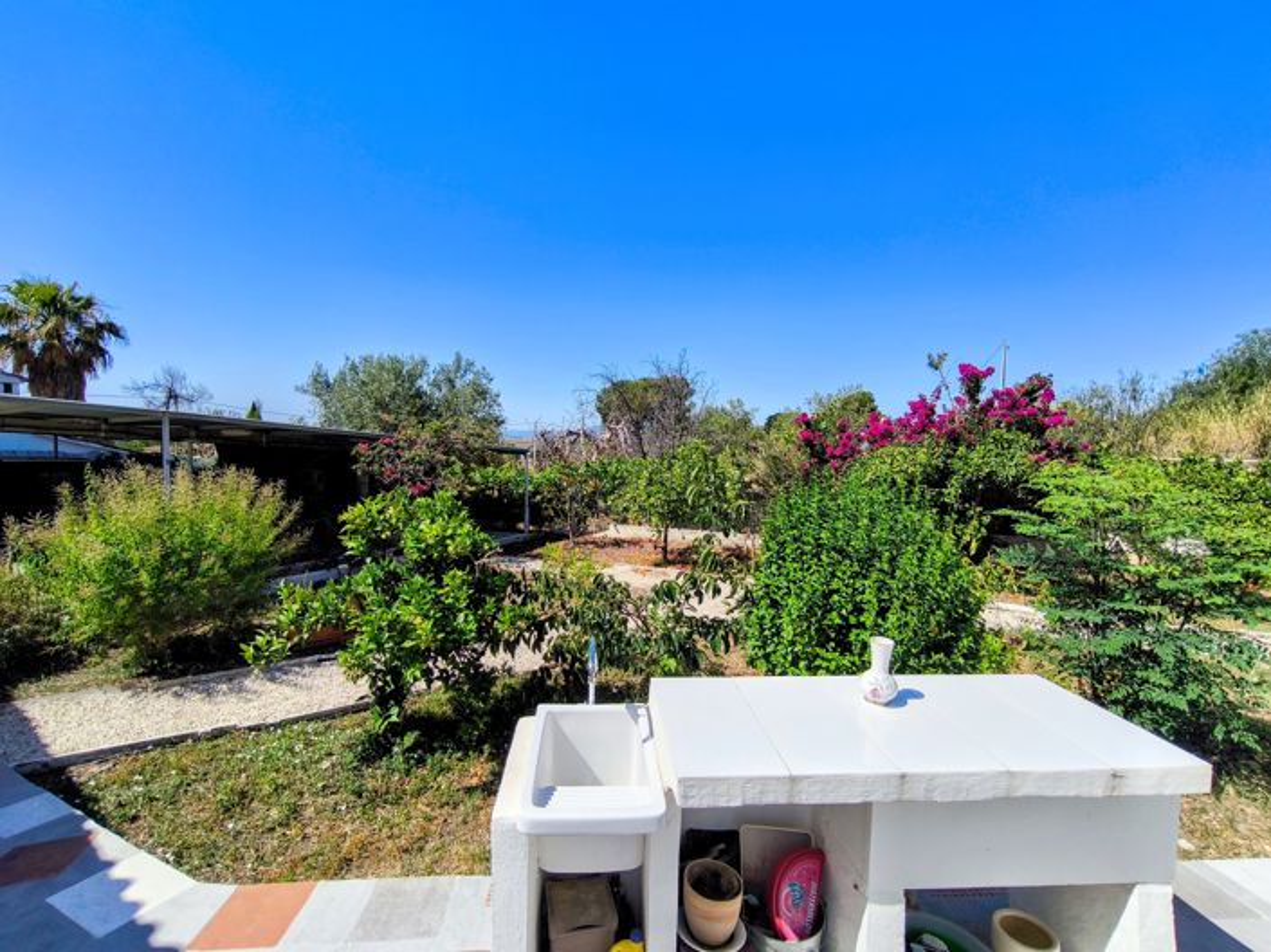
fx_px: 550
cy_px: 476
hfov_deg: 98.2
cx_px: 636
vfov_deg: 81.7
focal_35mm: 15
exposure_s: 1/2191
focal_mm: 1.91
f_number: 2.2
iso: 50
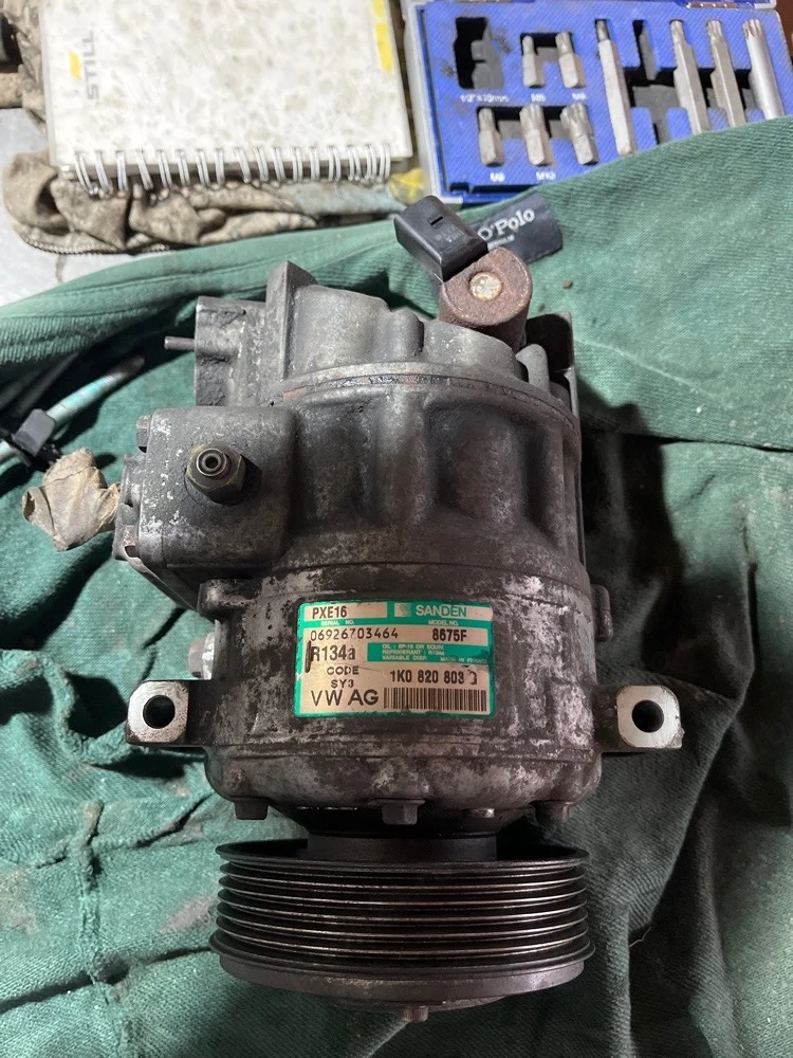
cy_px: 529
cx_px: 396
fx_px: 794
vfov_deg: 67.3
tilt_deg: -75.1
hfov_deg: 53.1
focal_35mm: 26
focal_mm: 5.1
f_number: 1.6
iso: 400
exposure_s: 1/33
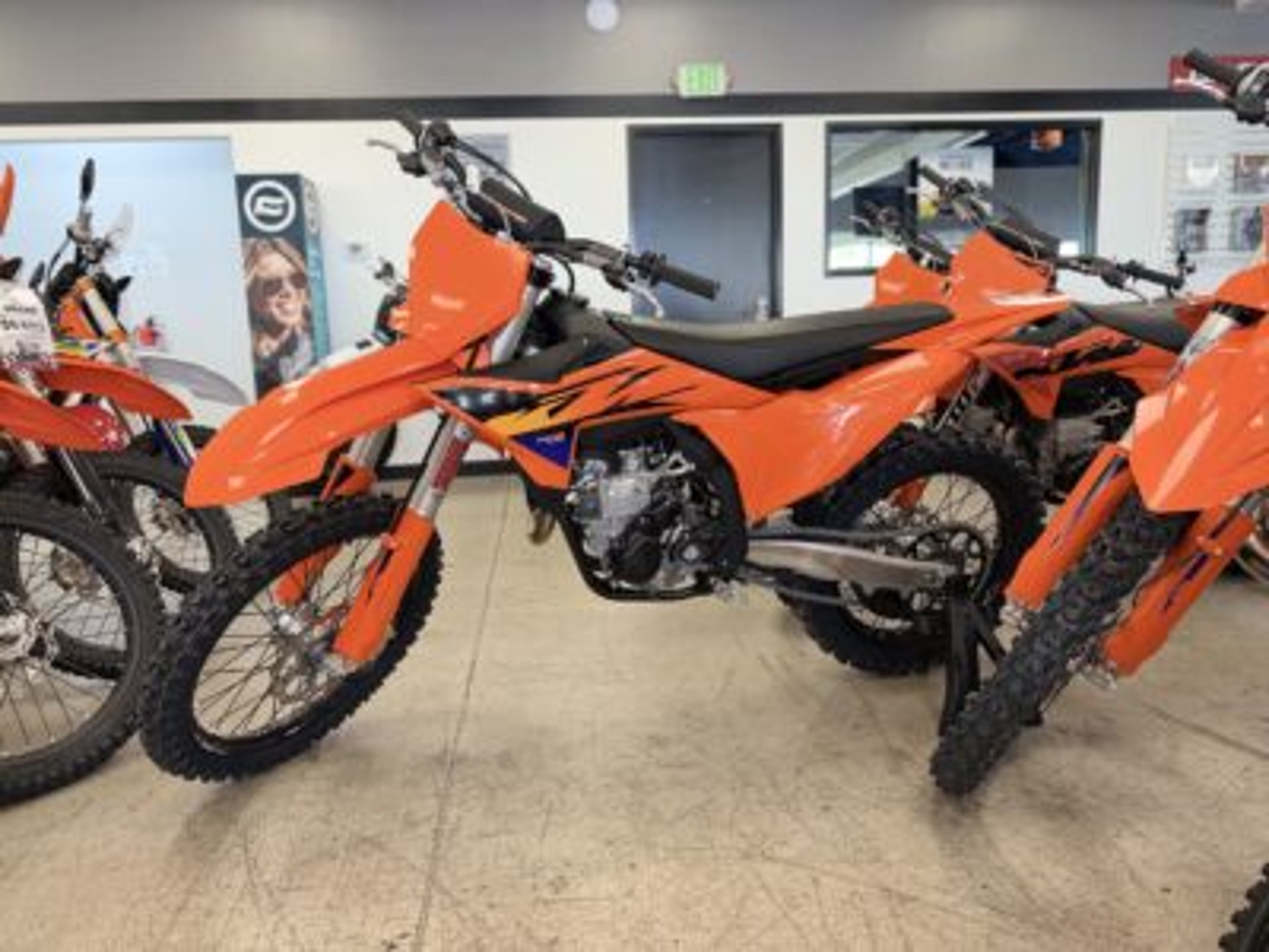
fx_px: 880
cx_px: 634
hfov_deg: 71.6
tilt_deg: -9.5
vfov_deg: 56.8
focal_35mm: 24
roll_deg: +1.5
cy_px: 476
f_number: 1.78
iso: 160
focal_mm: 6.76
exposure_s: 1/120
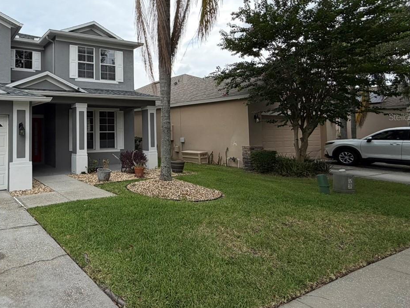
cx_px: 79
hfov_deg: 64.8
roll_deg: +1.0
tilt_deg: +2.3
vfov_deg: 56.2
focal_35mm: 24
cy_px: 117
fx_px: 284
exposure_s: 1/701
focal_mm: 2.22
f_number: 2.2
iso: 40
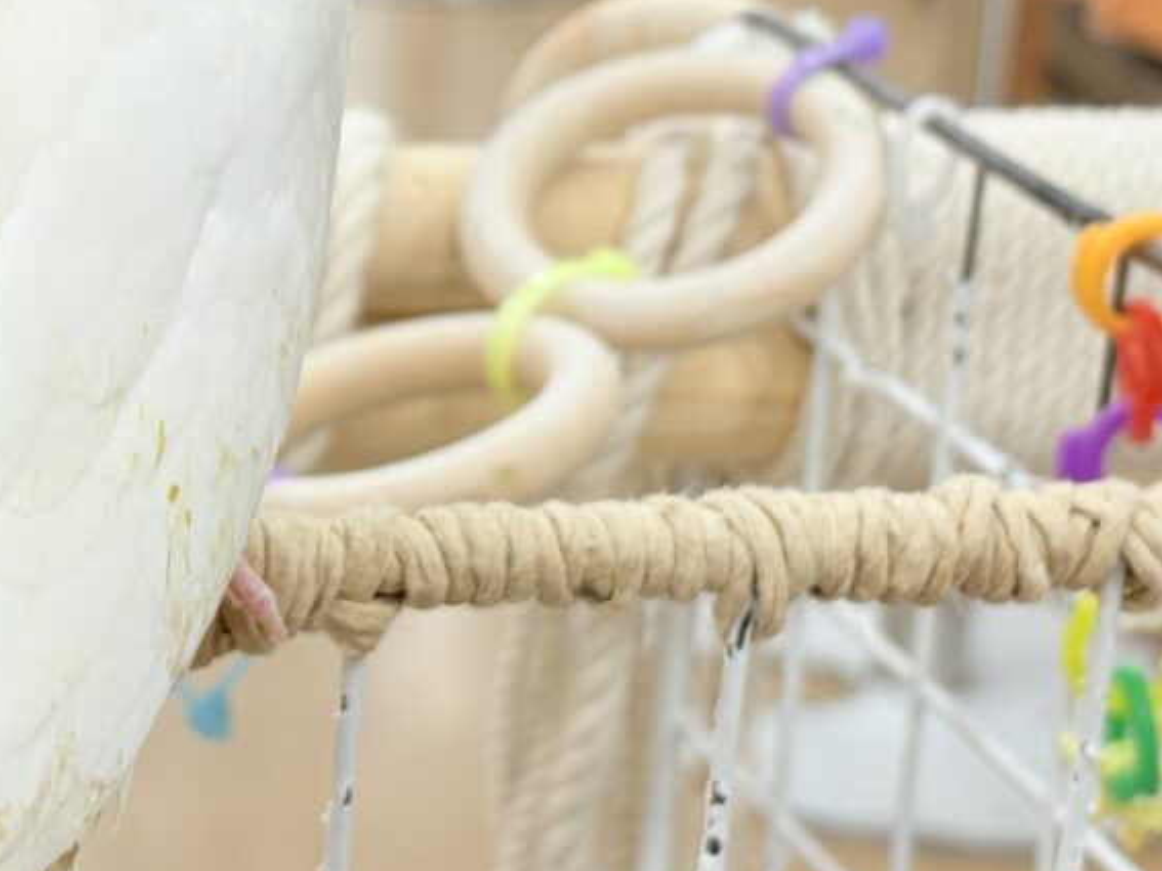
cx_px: 297
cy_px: 113
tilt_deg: -15.4
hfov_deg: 17.8
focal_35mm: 110
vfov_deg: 13.4
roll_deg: -2.9
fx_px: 3692
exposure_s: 1/50
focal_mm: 5.96
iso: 32
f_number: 1.6
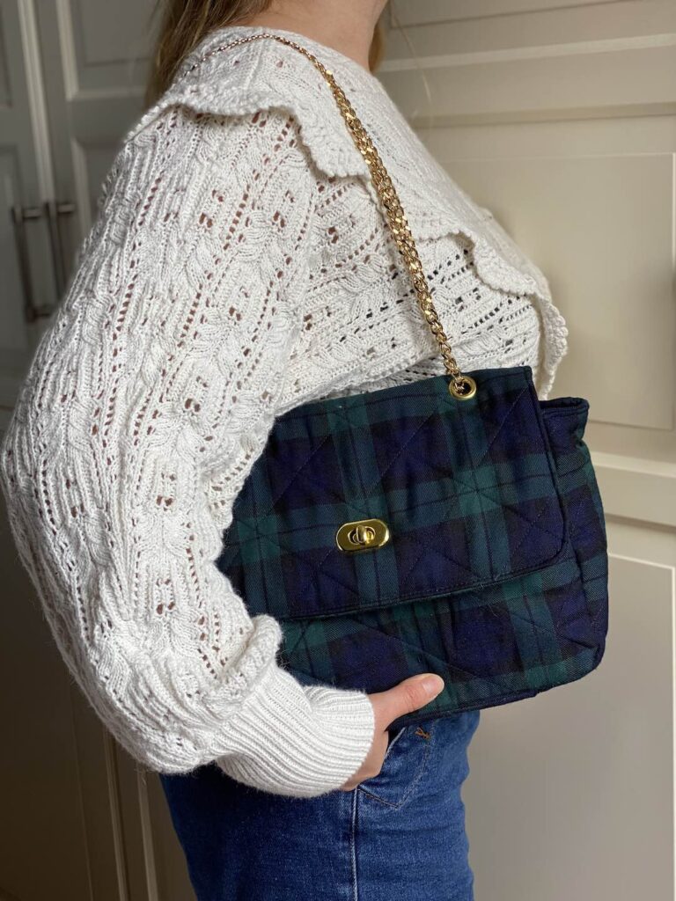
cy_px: 450
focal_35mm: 52
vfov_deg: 36.8
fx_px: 1354
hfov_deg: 28.0
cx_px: 338
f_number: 2
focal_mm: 6
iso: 25
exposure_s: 1/122
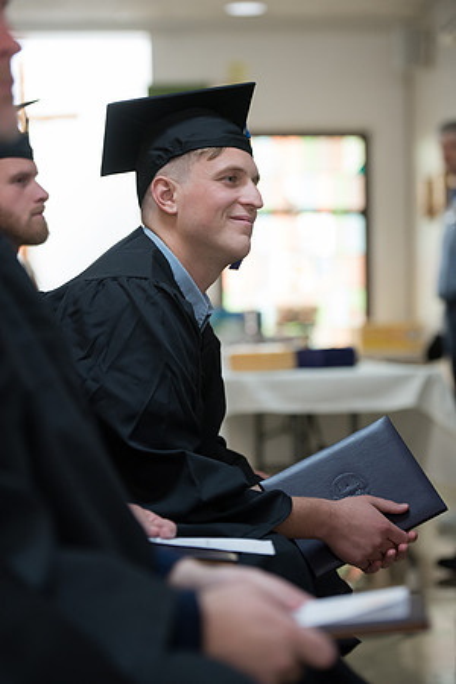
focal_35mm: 100
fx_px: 1900
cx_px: 228
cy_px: 342
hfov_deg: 13.7
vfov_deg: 20.4
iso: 2500
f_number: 3.2
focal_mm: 100
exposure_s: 1/200
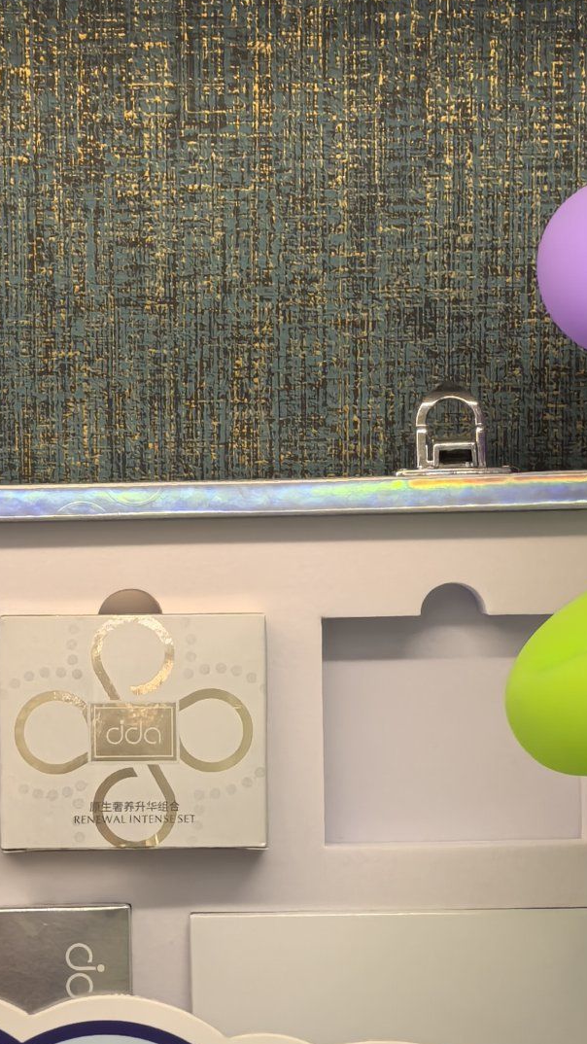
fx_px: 3985
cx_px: -7
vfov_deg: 14.9
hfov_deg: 8.4
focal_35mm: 144
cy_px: 691
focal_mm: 5.75
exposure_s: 1/50
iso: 160
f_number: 2
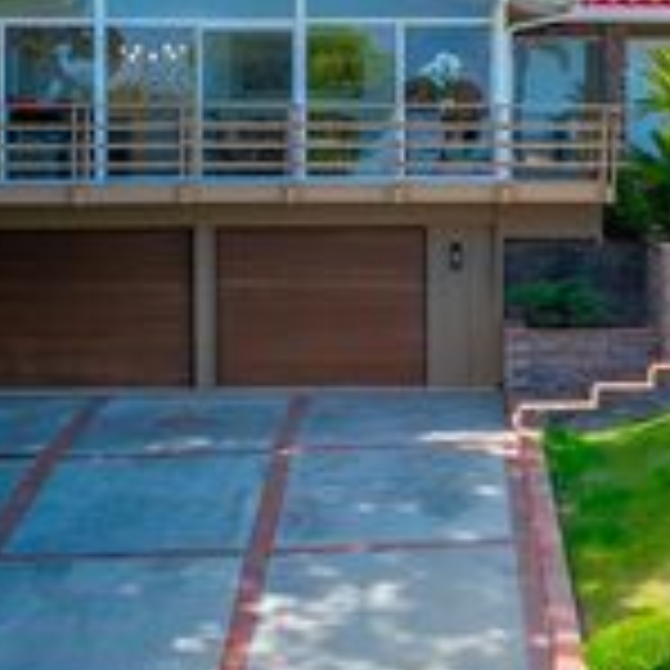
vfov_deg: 24.1
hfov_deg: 23.9
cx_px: 549
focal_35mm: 71
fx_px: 1555
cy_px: 171
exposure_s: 1/2000
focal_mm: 12.29
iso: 100
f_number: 2.8
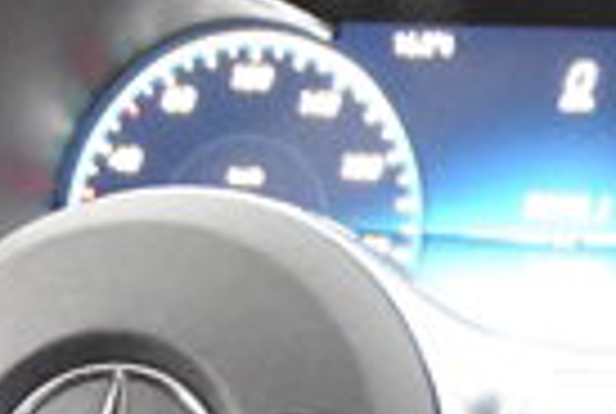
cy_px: 889
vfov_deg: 4.7
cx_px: 625
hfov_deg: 7.0
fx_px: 4990
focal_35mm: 291
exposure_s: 1/40
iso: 10000
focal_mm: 26
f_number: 3.2
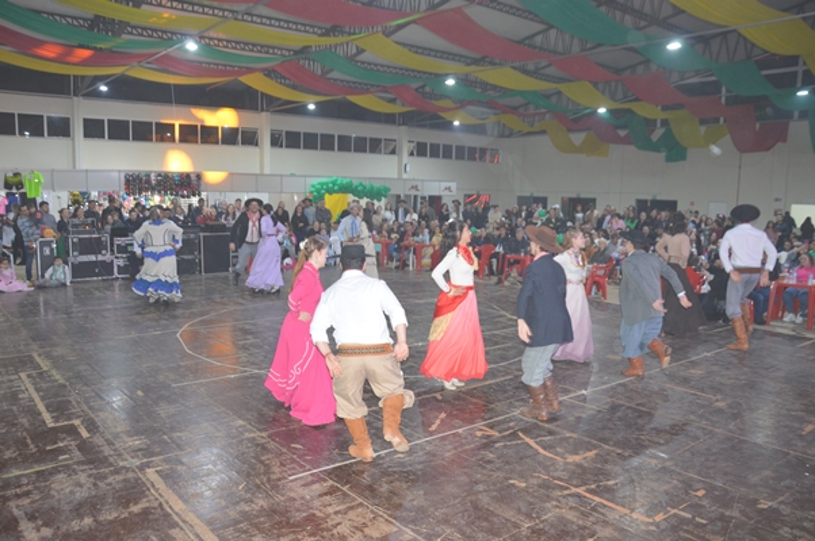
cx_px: 408
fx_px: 1187
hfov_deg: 37.9
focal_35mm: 52
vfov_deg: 25.7
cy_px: 270
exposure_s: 1/60
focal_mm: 35
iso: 900
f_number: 4.5
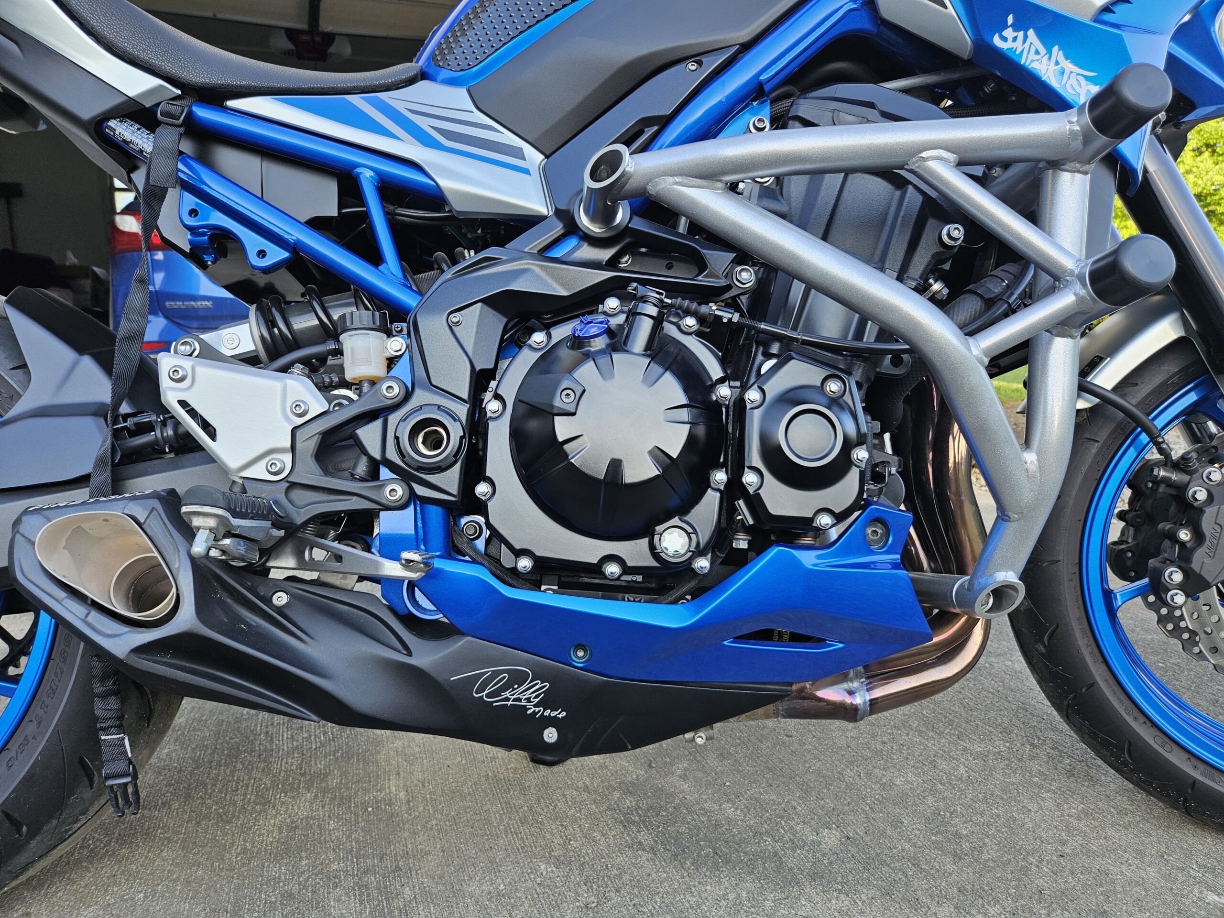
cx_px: 612
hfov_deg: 73.9
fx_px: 813
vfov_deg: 58.9
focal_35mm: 23
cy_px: 459
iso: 40
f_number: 1.8
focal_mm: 5.4
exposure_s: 1/120
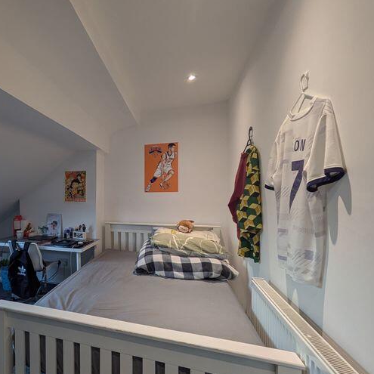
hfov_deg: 69.2
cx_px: 87
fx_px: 244
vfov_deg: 74.7
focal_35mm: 20
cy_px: 200
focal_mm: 1.83
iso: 70
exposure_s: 1/50
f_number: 2.2
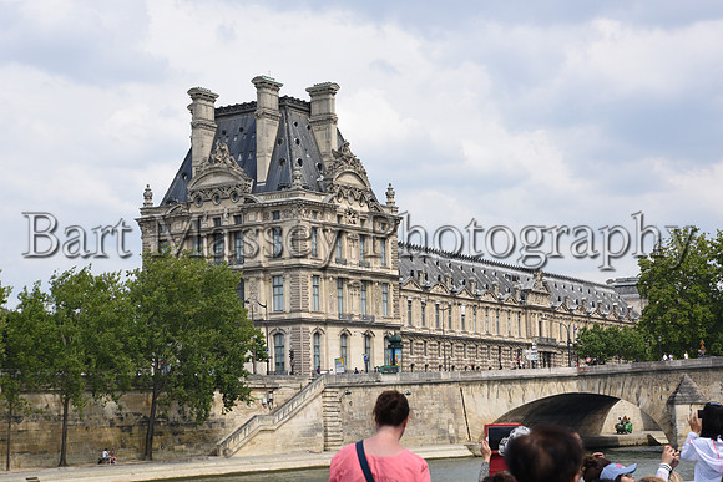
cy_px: 241
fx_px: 1507
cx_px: 362
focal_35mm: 75
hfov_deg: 27.0
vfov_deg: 18.2
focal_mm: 75
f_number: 11
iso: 90
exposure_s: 1/125
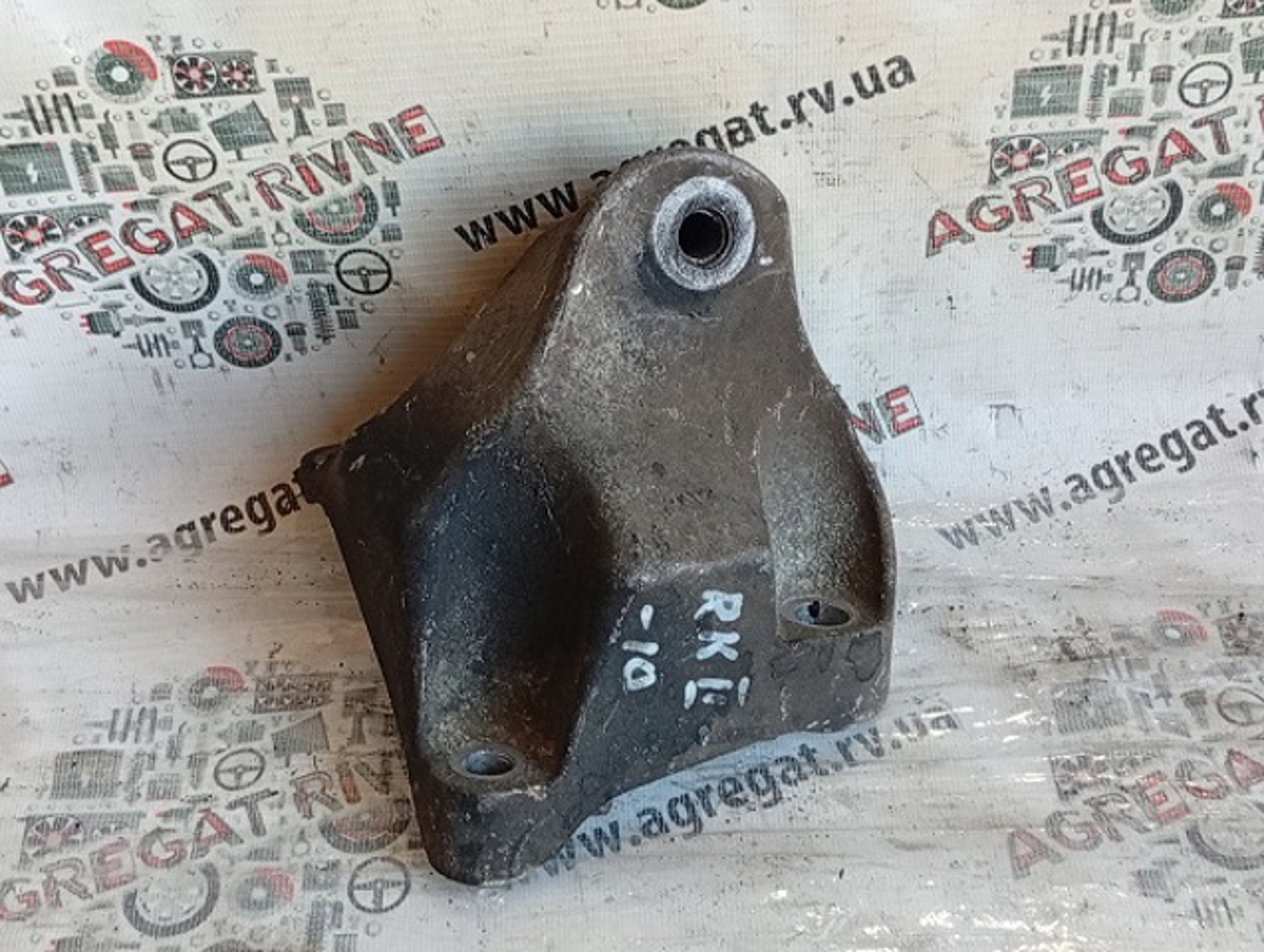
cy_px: 476
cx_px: 632
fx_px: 1902
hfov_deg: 36.8
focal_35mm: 52
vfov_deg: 28.1
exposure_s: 1/50
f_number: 1.8
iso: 178
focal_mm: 3.96
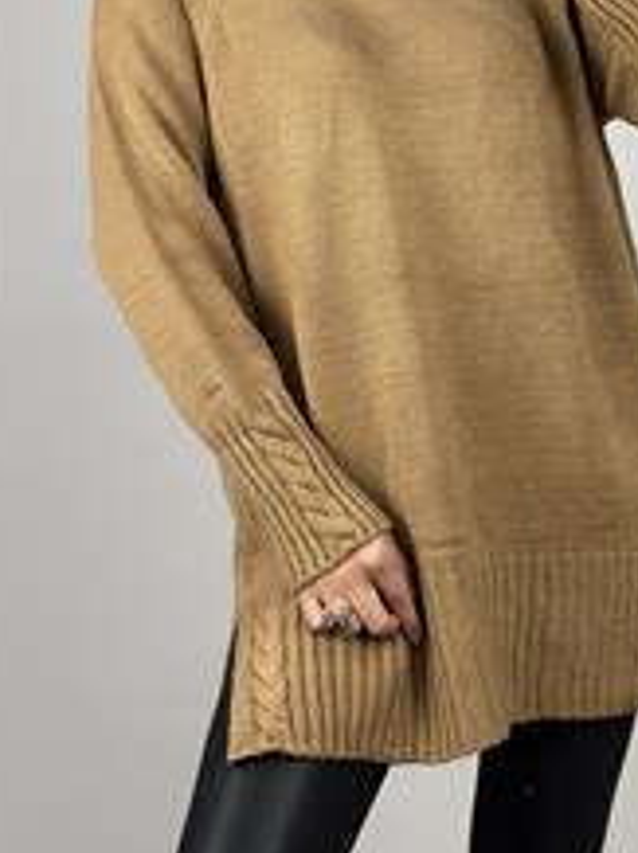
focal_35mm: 91
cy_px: 233
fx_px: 2241
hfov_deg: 16.0
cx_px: 583
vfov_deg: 21.4
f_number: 1.78
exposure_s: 1/100
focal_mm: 6.86
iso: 125
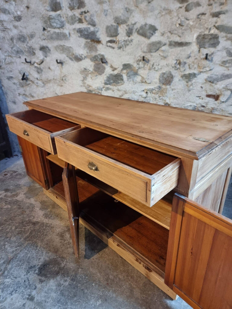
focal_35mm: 24
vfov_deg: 71.6
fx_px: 214
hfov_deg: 56.8
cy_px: 154
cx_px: 116
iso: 500
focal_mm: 6.7
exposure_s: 1/25
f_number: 1.8
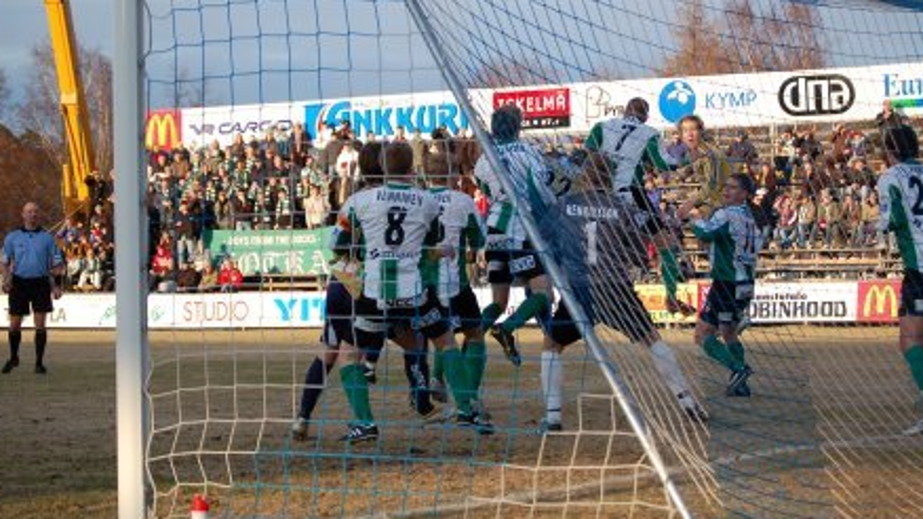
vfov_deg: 12.3
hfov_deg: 21.7
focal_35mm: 99
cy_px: 213
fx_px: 2412
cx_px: 495
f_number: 4
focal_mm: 55
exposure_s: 1/1000
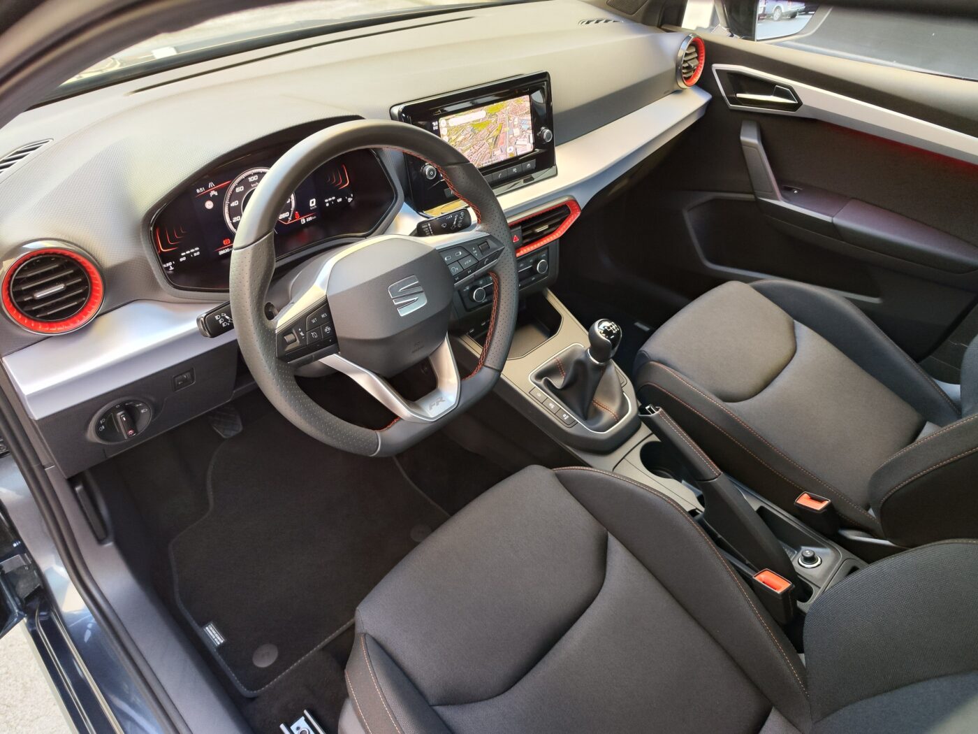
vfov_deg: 58.9
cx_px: 489
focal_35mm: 23
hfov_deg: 73.9
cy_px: 367
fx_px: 650
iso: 449
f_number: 1.69
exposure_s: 1/50
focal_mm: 7.01
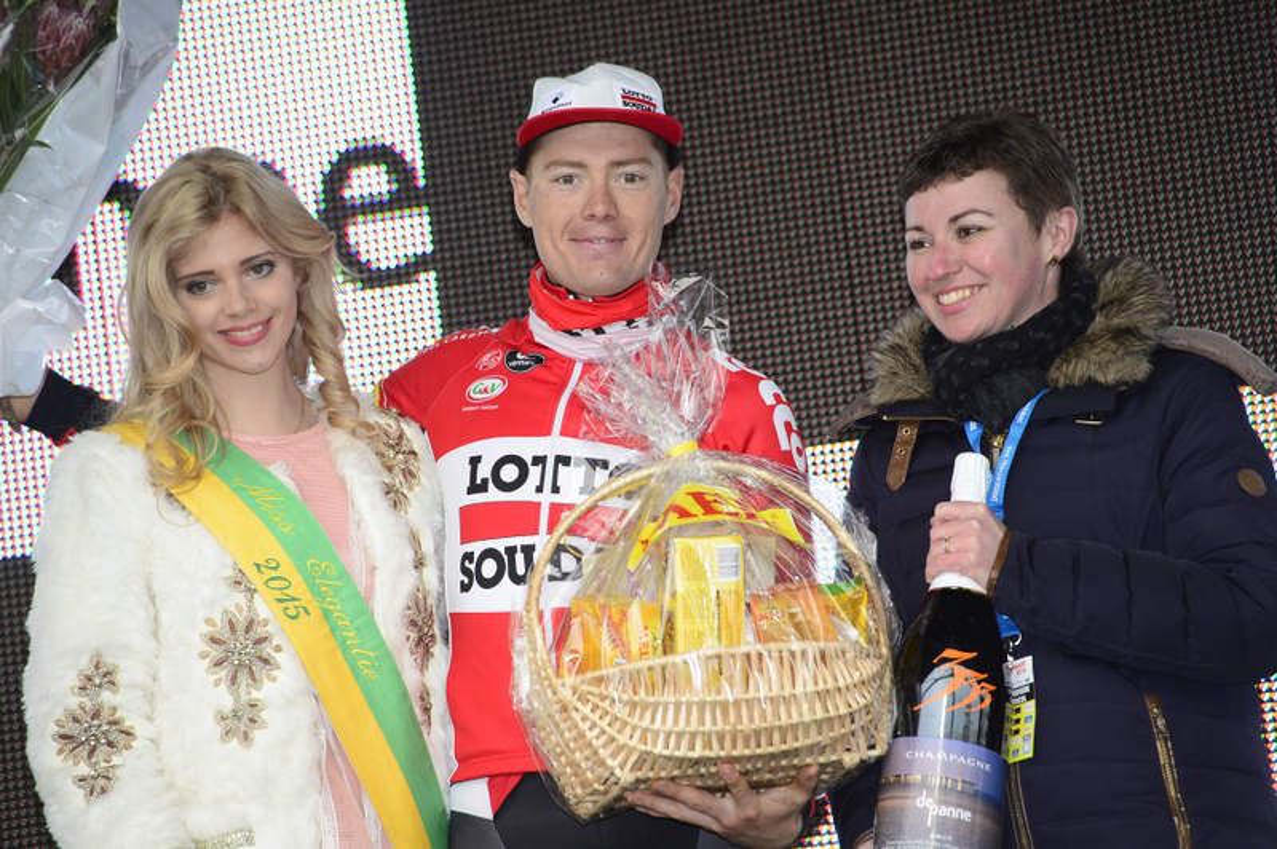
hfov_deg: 10.3
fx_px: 7088
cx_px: 638
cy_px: 424
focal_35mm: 200
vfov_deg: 6.9
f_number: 5
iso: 200
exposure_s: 1/250
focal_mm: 200
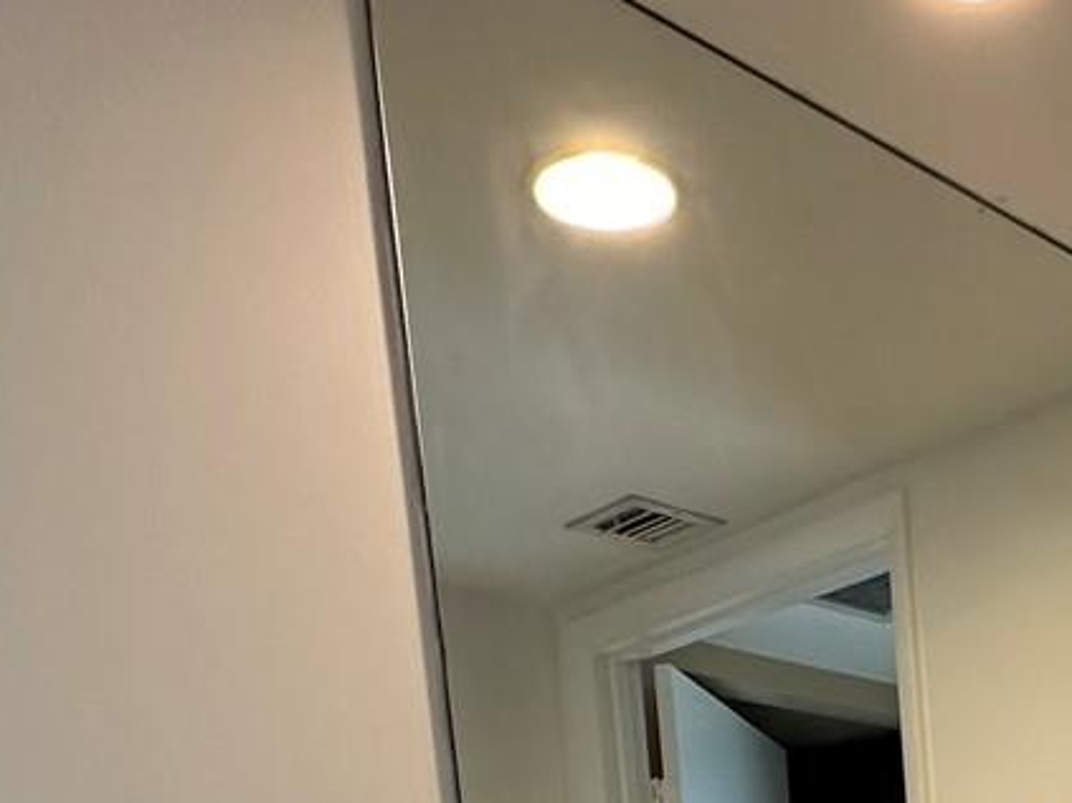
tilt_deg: -9.3
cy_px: 1378
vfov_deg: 20.7
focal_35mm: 53
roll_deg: +3.2
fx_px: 1641
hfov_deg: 32.9
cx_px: 1097
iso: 200
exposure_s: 1/60
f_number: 2.2
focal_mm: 2.22
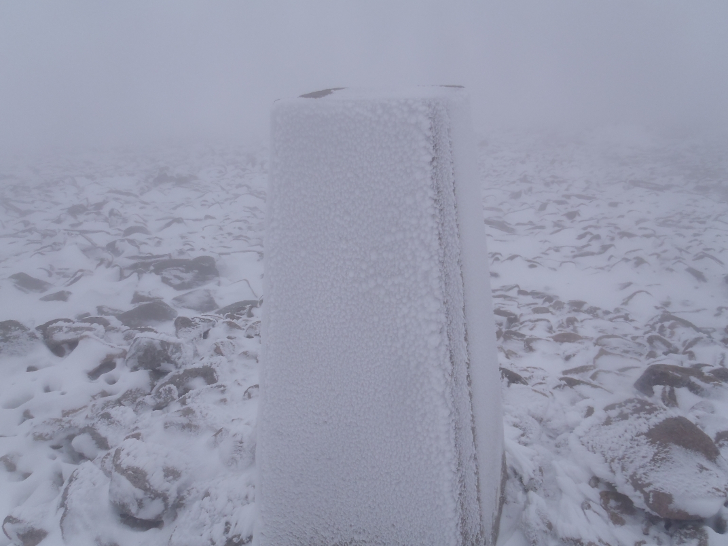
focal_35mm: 28
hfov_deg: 63.4
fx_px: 589
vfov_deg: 49.7
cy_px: 273
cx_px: 364
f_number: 5.6
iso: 80
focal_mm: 5
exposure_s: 1/1000
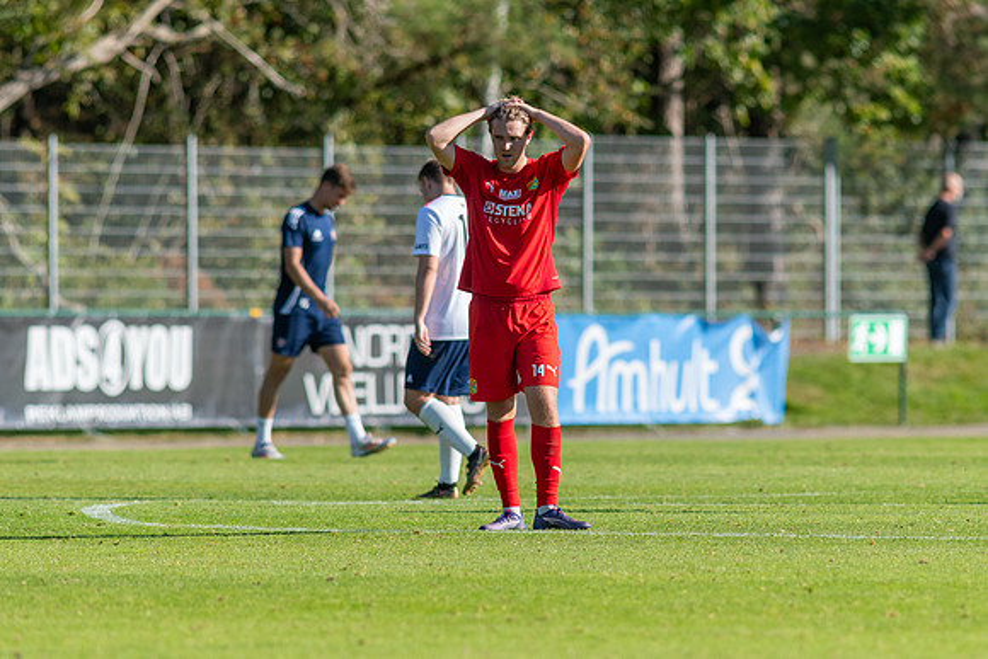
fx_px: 13535
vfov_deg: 2.8
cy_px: 330
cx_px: 494
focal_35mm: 493
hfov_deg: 4.2
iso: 220
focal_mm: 300
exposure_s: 1/1600
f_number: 3.5
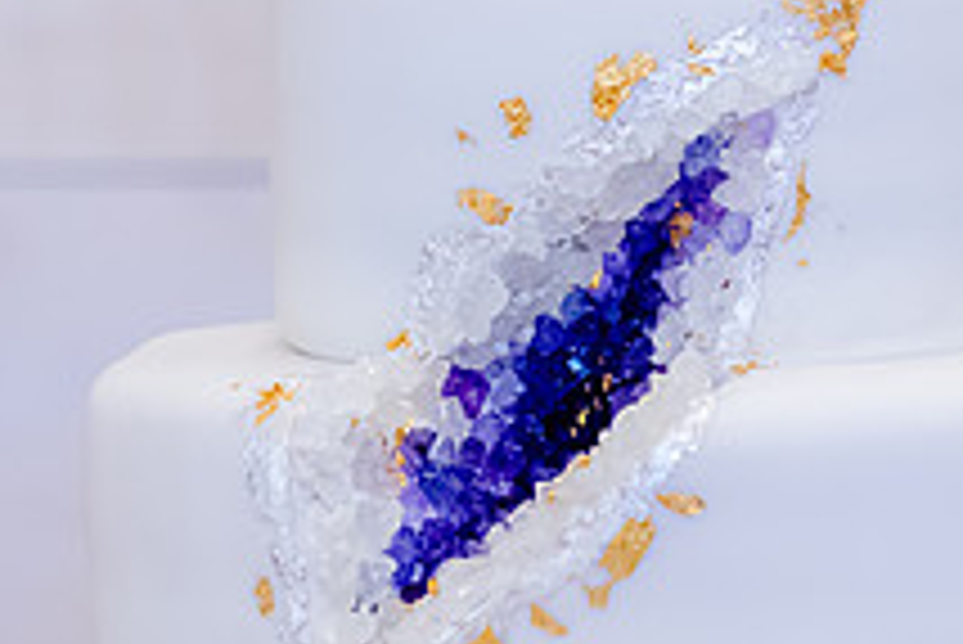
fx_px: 4979
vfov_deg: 7.4
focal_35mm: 186
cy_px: 80
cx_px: 741
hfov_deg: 11.0
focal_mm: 62
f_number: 3.5
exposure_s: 1/400
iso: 2000
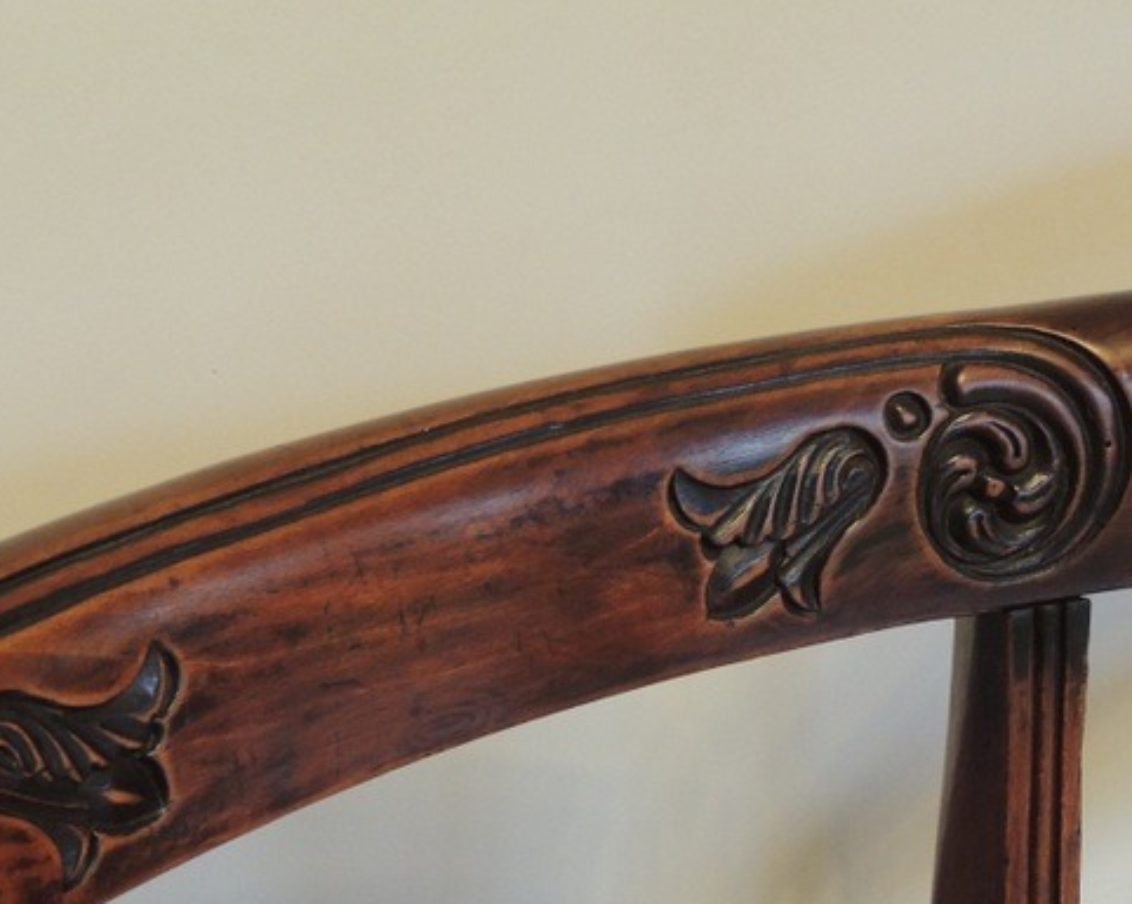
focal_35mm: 104
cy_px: 669
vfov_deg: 14.7
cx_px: 755
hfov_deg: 18.4
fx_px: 3481
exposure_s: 1/40
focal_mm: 8.9
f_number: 3.6
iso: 400
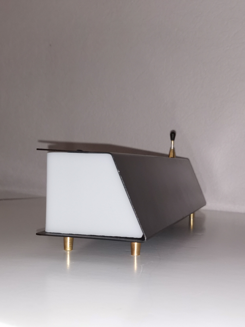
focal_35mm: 49
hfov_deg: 29.7
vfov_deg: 38.9
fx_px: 462
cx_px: 123
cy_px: 166
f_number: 1.8
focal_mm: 5.58
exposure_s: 1/100
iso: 160
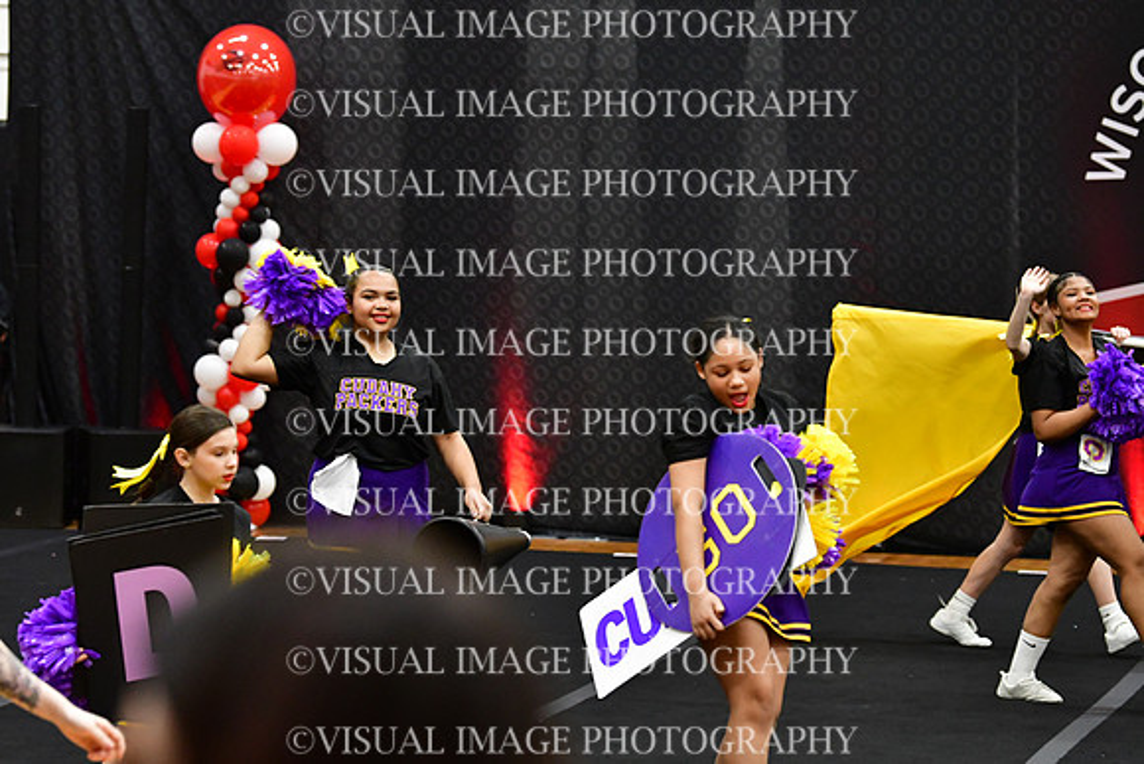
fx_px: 5340
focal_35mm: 168
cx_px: 572
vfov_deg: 8.2
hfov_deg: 12.2
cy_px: 382
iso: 5000
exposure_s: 1/500
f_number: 3.5
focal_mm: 112
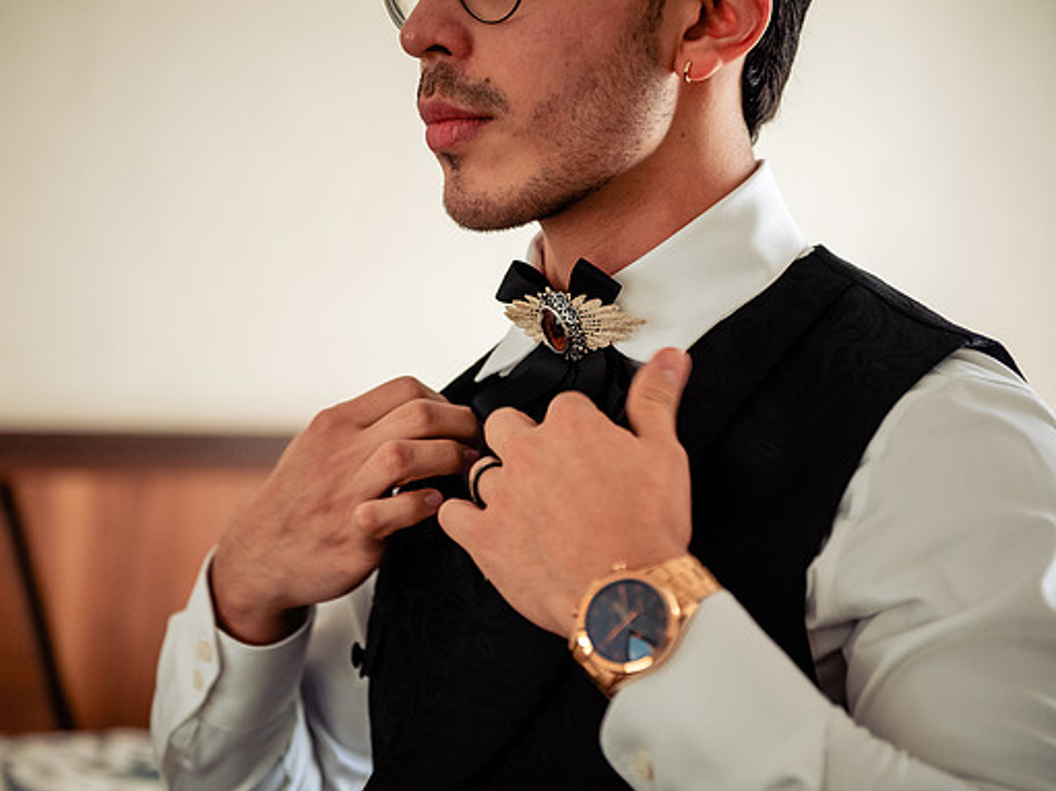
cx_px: 500
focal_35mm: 77
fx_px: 2348
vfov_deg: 19.1
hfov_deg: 25.3
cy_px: 393
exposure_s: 1/100
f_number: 2.8
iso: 2000
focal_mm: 70
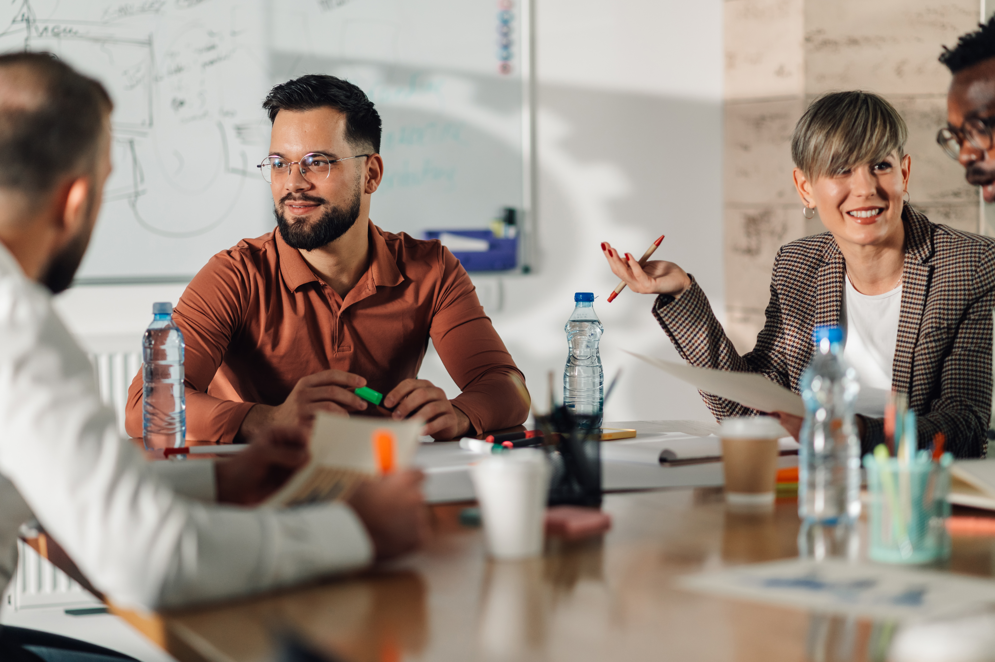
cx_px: 498
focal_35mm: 85
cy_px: 331
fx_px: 2348
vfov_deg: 16.1
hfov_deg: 23.9
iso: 800
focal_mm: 85
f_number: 1.8
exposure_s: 1/200
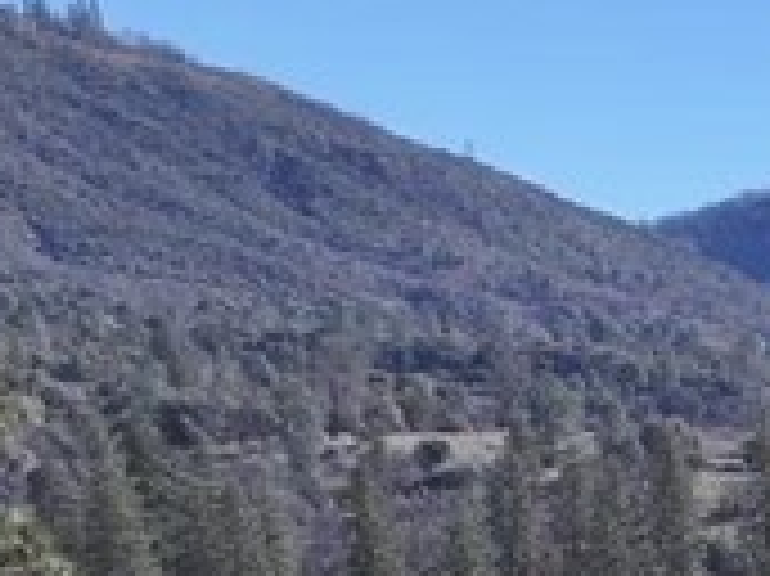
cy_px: 1426
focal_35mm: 144
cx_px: 1770
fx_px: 3201
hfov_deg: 11.6
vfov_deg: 9.1
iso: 210
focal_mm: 12.29
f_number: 2.8
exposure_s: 1/2500
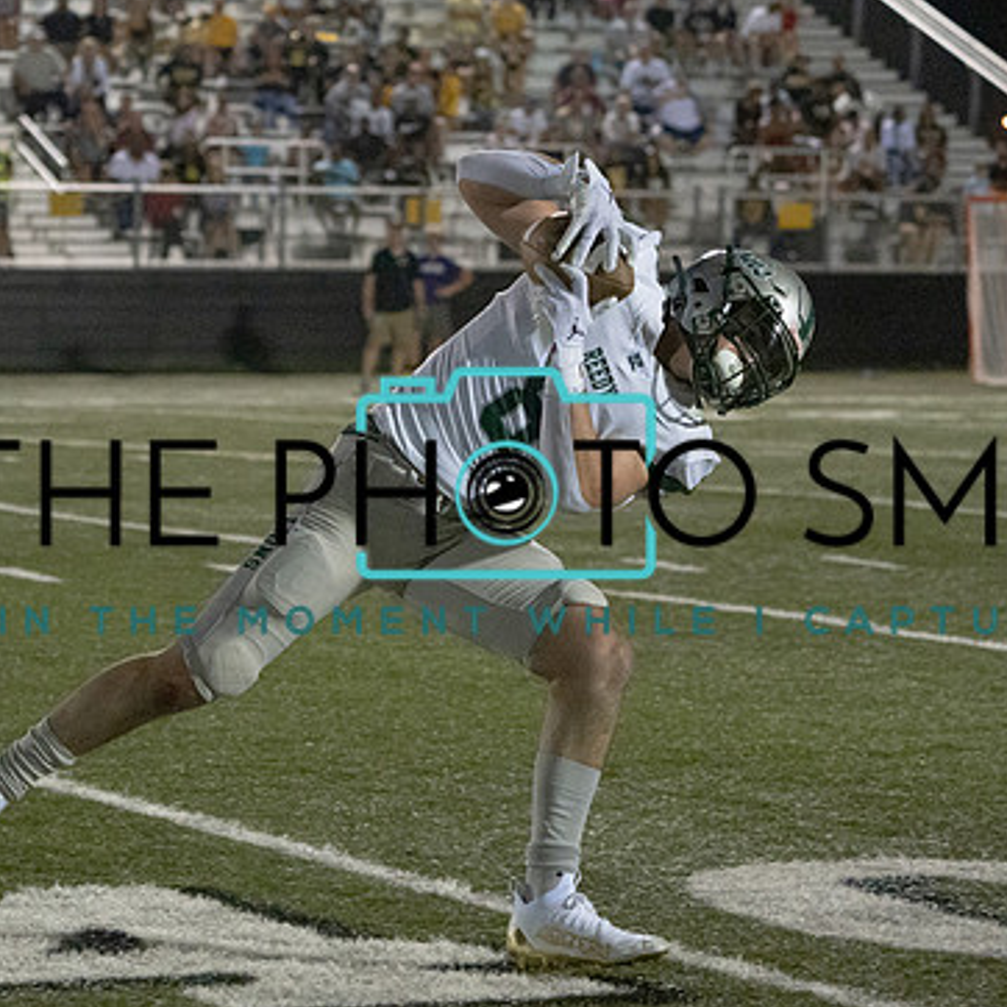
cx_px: 244
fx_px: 5496
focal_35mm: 167
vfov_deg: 10.5
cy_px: 399
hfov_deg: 10.4
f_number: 4.5
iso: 20000
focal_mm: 100
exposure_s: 1/1000
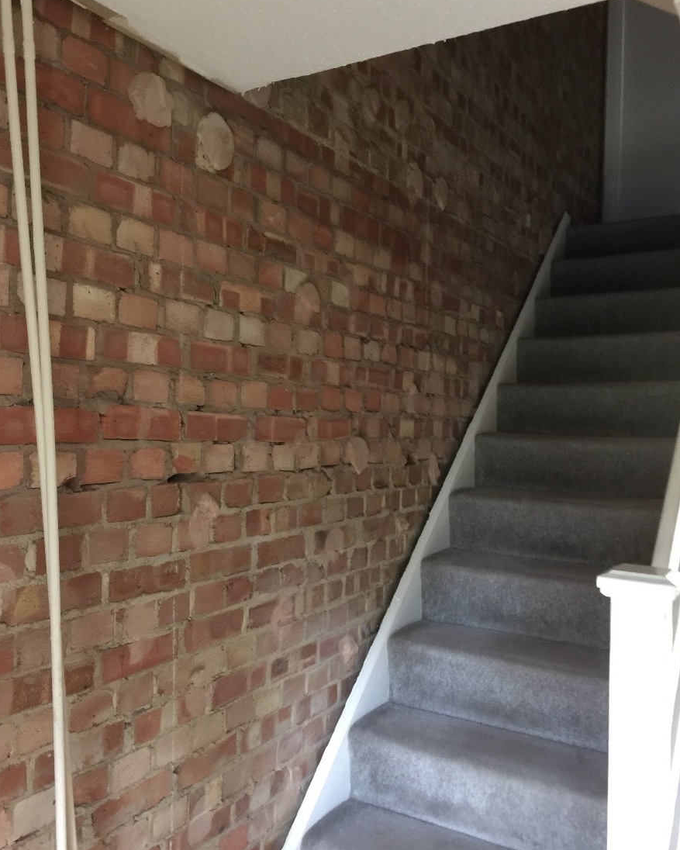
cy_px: 430
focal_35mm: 31
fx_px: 780
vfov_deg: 57.2
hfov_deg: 47.1
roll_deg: -0.8
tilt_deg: +3.3
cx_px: 341
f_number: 2.2
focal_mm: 4.15
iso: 100
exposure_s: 1/4
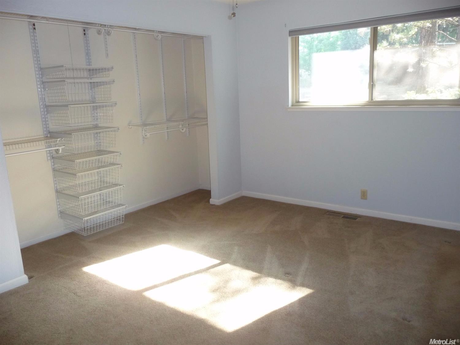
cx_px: 230
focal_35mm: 28
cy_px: 172
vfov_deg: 49.7
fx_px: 372
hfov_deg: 63.5
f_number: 3.3
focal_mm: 4.7
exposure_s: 1/30
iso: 200
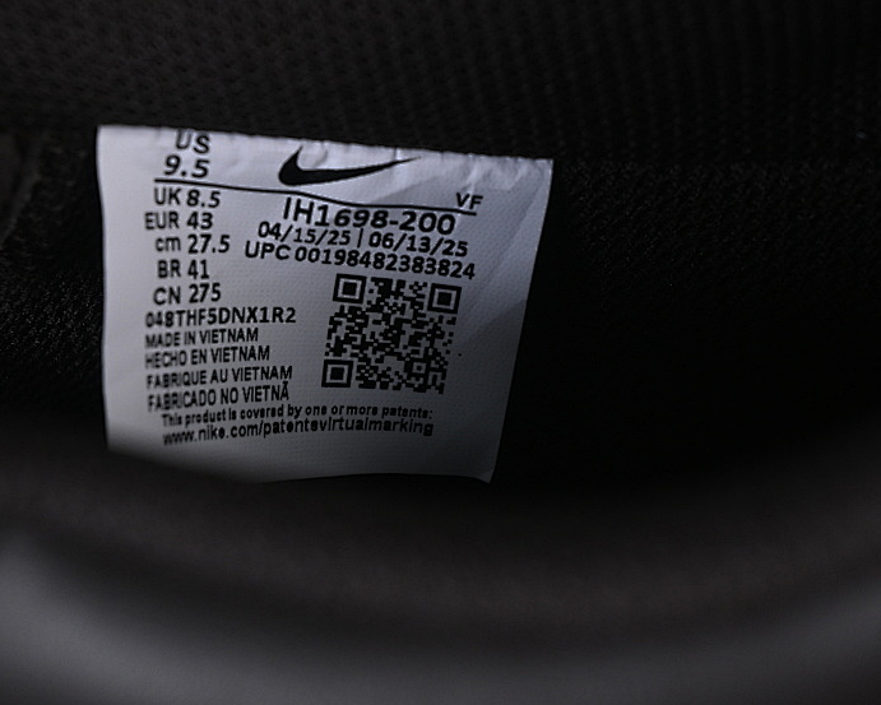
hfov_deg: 17.5
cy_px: 310
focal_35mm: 110
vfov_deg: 14.0
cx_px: 381
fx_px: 2869
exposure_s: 1/60
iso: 160
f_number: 6.3
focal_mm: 50
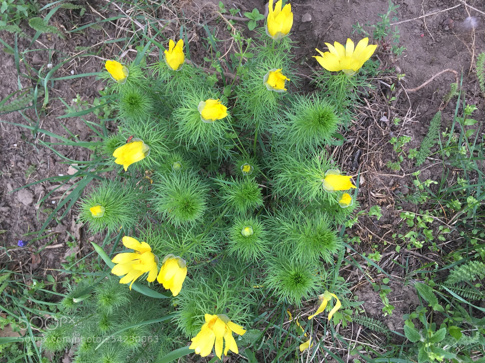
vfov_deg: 48.2
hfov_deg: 61.7
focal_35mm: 29
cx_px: 242
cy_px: 182
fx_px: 406
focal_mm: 4.15
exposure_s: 1/100
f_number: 2.2
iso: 32
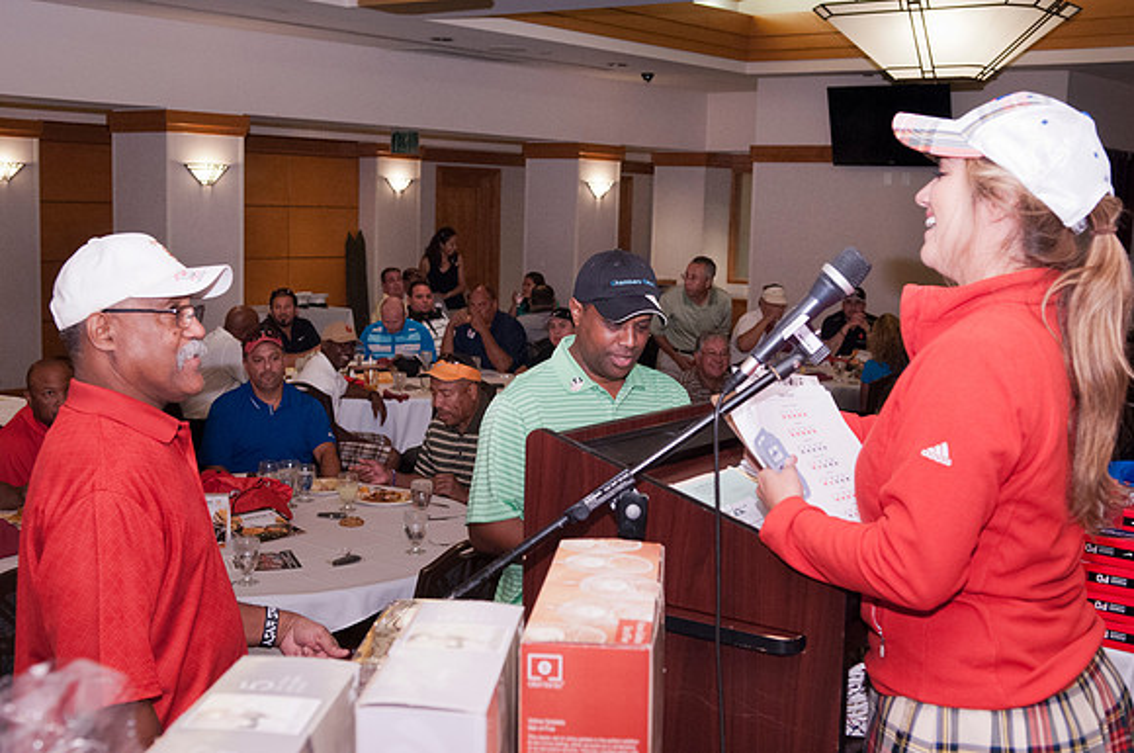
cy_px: 376
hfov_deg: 43.7
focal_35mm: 45
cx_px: 567
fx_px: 1416
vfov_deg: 29.8
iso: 1250
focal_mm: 30
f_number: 4.5
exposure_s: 1/100
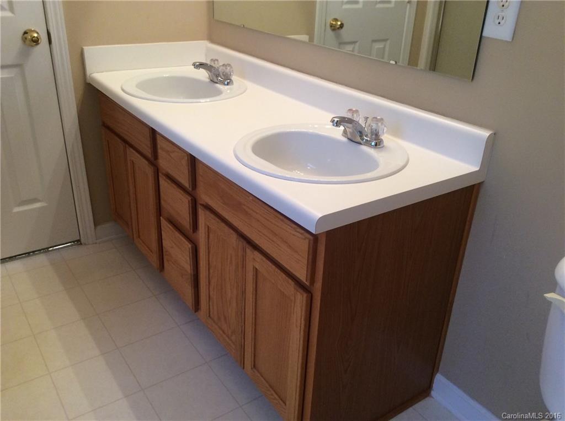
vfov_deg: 44.0
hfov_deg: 56.9
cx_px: 282
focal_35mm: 32
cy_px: 210
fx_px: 521
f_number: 2.4
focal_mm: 3.3
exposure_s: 1/24
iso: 80
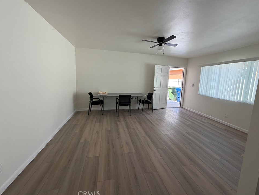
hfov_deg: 98.1
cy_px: 93
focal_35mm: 15
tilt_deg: -8.5
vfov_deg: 81.7
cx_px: 137
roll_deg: -1.9
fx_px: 112
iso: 64
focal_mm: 2.22
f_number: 2.2
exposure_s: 1/121
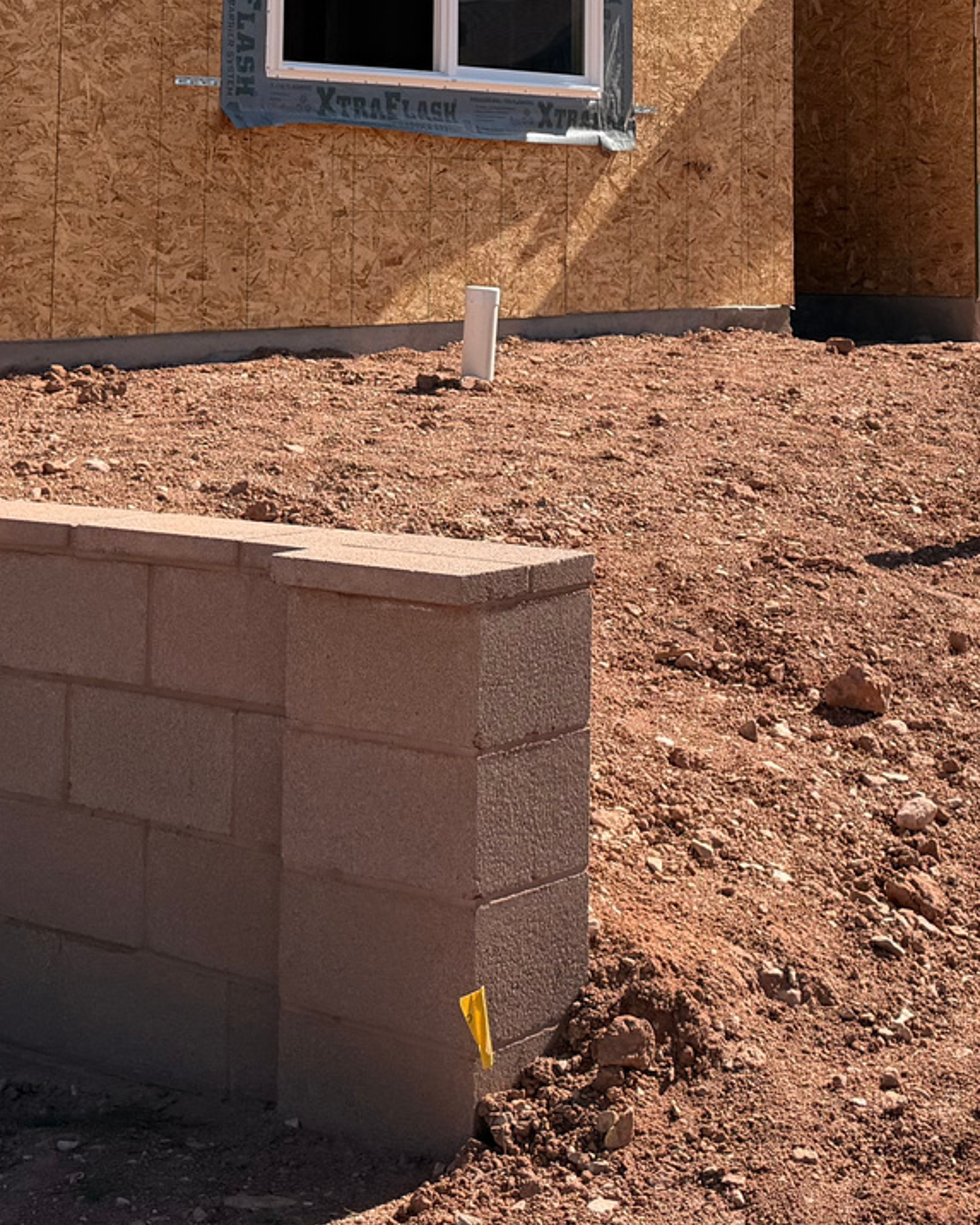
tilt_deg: +4.7
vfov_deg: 26.8
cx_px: 780
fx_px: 2429
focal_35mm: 67
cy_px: 2
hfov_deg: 22.5
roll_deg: -0.3
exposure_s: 1/5319
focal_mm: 6.76
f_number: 1.78
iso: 80
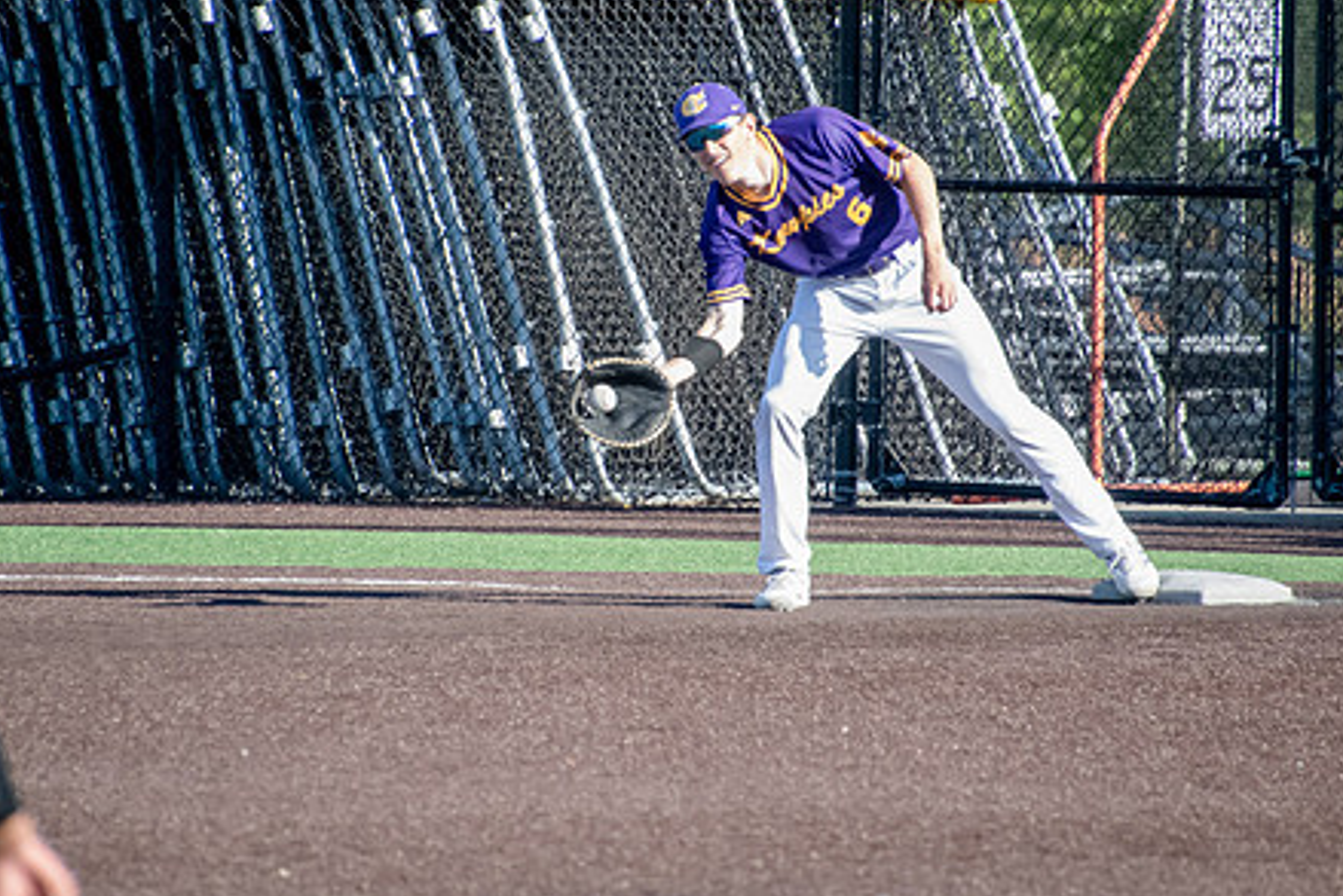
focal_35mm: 693
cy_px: 359
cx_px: 630
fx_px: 25860
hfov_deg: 3.0
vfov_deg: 2.0
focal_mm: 350
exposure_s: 1/2000
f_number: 6.3
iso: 2500
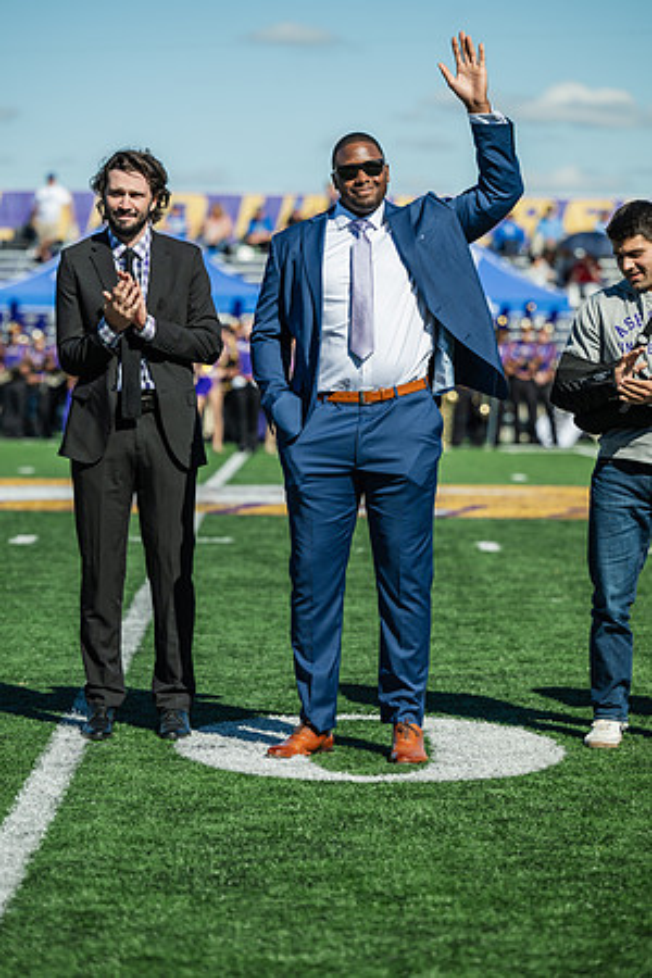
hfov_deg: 10.2
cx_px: 326
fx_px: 3667
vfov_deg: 15.2
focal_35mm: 135
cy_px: 489
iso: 100
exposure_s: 1/1250
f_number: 3.5
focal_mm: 135
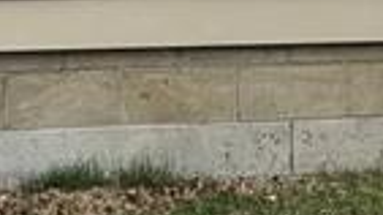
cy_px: -395
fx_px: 3855
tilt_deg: +2.2
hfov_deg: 5.5
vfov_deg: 3.1
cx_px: 864
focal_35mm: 380
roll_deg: +0.7
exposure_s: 1/3096
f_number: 1.78
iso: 64
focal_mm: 6.76
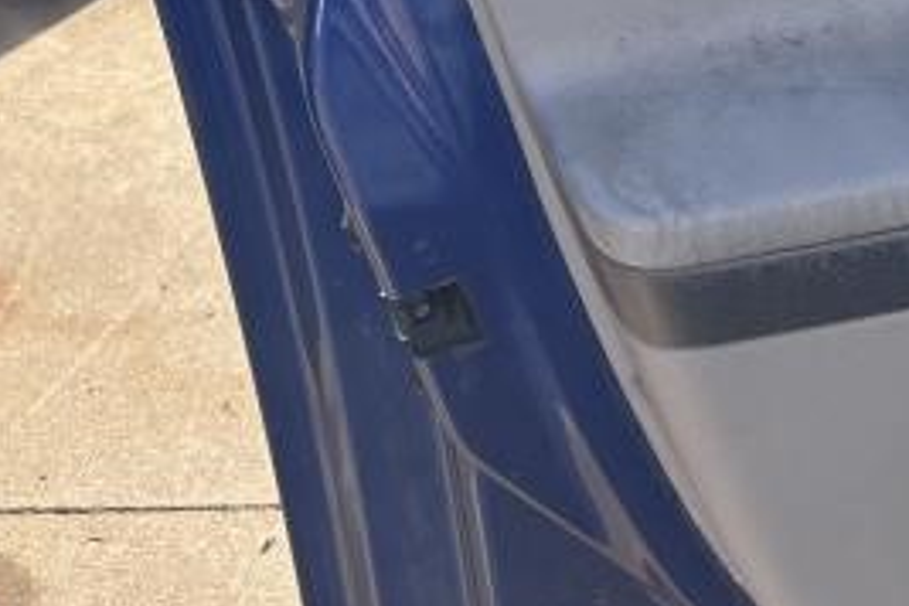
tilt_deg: -30.7
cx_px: 1273
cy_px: -136
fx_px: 2045
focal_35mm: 81
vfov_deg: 16.1
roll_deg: +0.4
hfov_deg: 21.8
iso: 50
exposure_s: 1/797
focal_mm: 5.7
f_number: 1.5
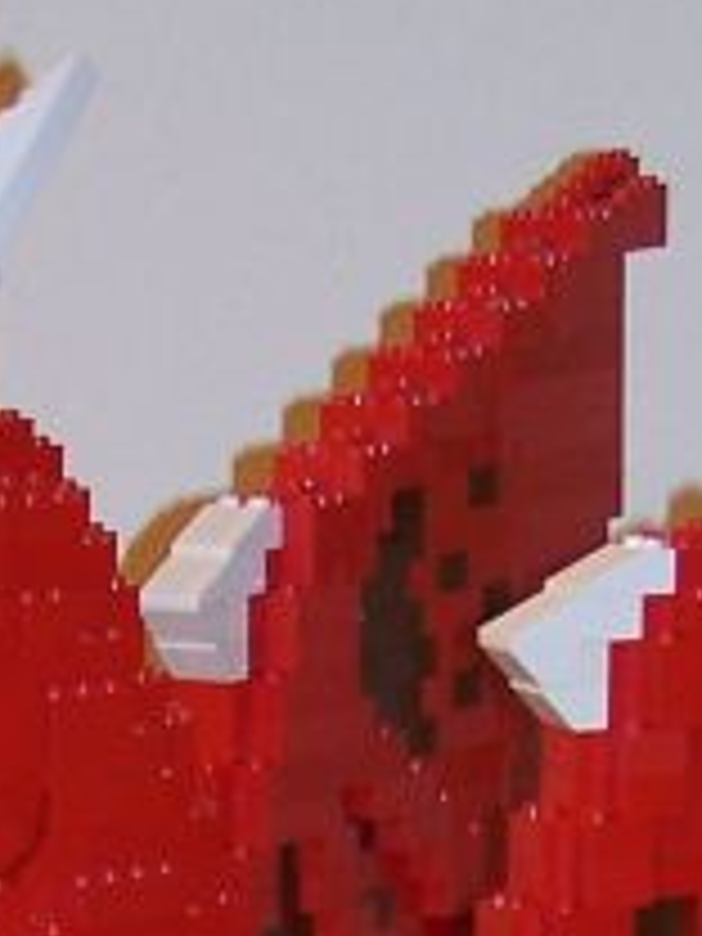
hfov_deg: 5.9
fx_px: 6787
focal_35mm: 251
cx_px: -108
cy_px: 2061
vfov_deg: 7.5
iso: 80
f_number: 3
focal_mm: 8.5
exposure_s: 1/2
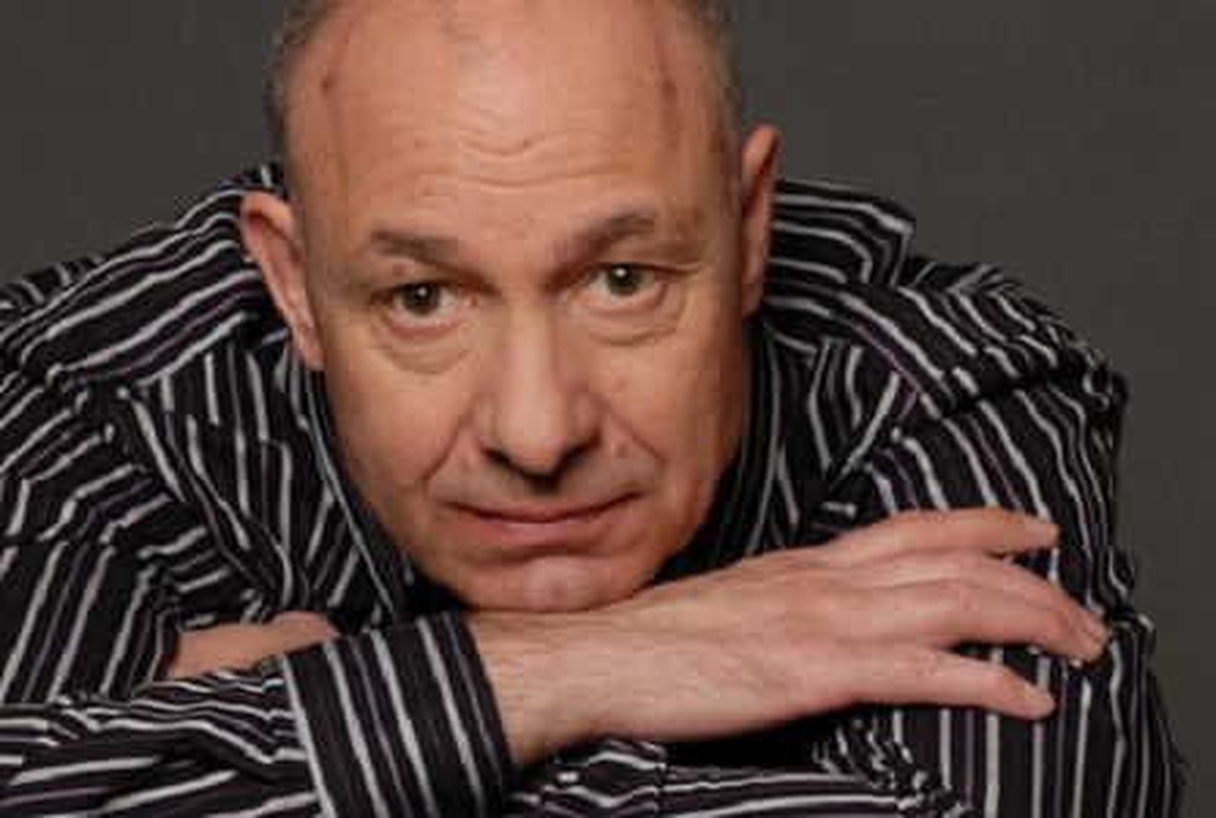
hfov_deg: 8.1
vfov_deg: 5.4
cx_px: 608
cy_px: 409
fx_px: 8637
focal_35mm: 255
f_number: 10
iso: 200
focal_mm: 170
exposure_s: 1/125
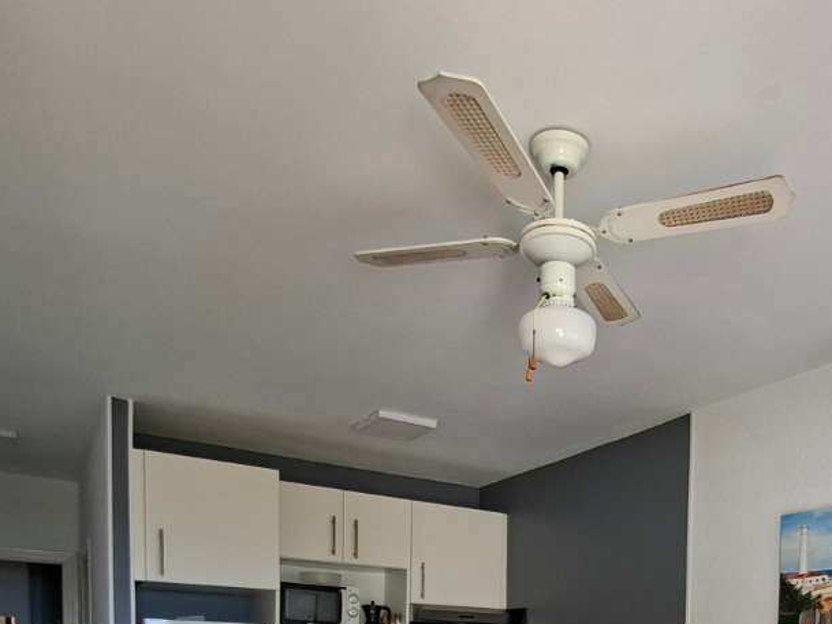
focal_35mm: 32
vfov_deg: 35.9
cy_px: 724
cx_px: 586
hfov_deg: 55.0
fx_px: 769
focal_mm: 1.74
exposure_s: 1/50
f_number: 2.2
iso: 50
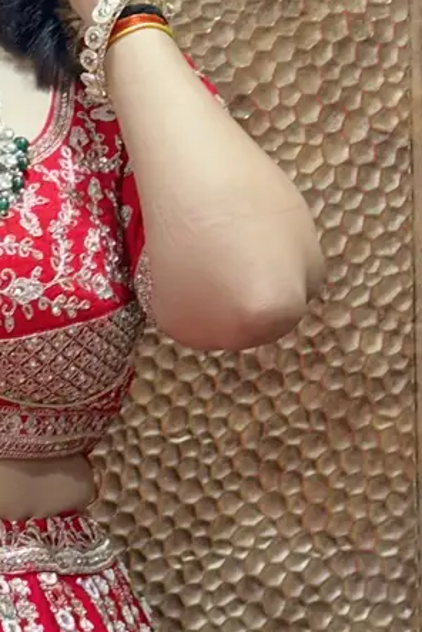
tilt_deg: -2.4
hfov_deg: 7.4
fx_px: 3165
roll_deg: +0.4
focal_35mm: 180
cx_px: -322
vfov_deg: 11.4
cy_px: 401
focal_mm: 6.86
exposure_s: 1/50
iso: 80
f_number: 1.78
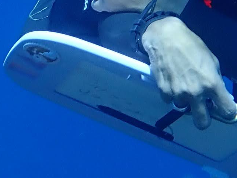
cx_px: 38
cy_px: 9
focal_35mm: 189
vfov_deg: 7.8
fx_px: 1295
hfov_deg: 10.4
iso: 100
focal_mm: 6.86
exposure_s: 1/160
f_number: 3.5
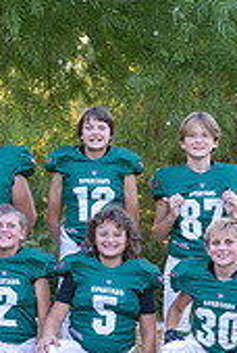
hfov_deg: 5.6
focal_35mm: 244
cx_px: -109
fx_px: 2400
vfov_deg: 8.4
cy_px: 253
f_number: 4
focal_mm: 70
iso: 640
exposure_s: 1/320
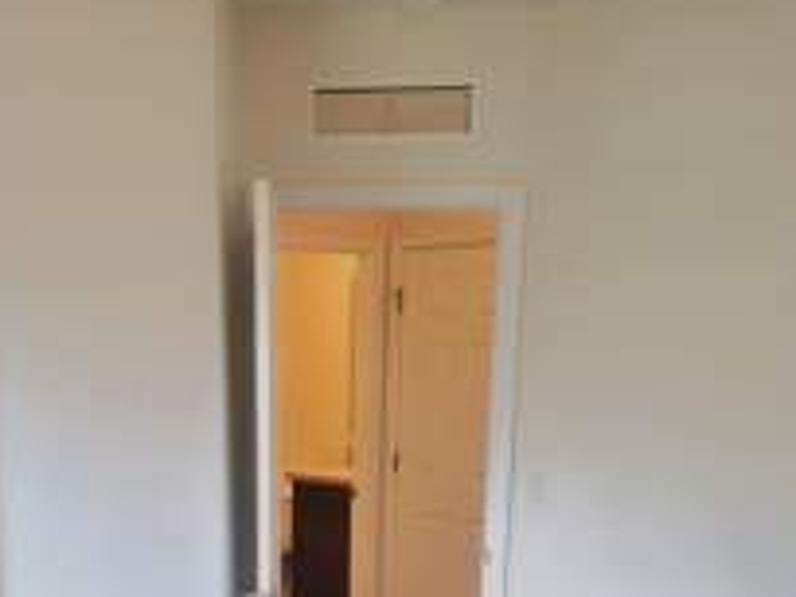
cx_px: 277
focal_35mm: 54
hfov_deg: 35.3
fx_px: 1242
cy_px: 675
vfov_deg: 24.9
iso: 125
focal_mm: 6.3
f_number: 1.7
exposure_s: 1/120
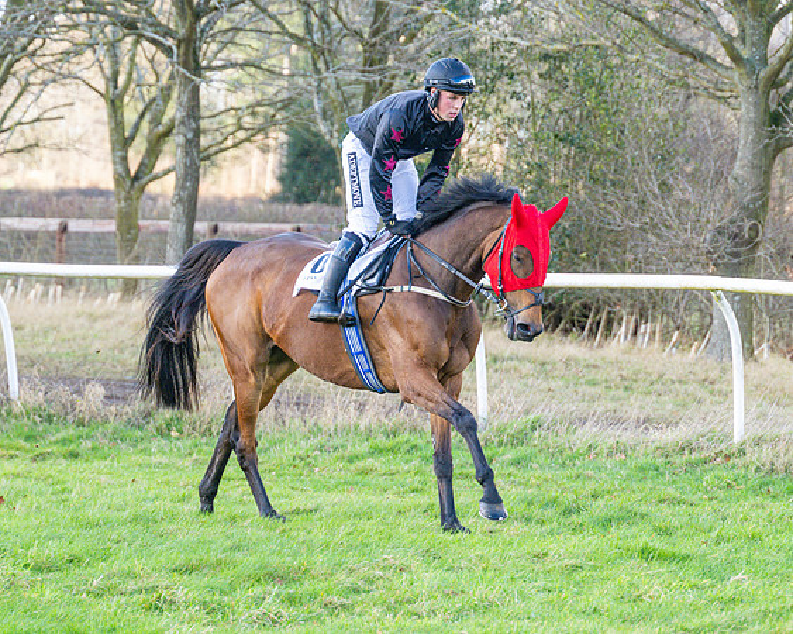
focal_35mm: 242
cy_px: 355
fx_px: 5678
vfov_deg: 6.4
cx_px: 466
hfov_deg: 8.0
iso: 800
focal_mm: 125
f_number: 4
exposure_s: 1/800
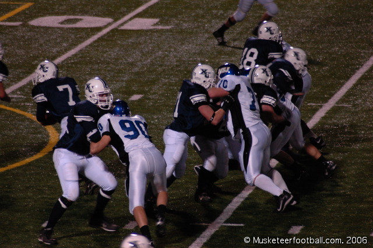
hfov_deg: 4.6
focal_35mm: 450
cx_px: 186
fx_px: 4657
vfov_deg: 3.0
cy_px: 124
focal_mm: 300
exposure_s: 1/125
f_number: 5.6
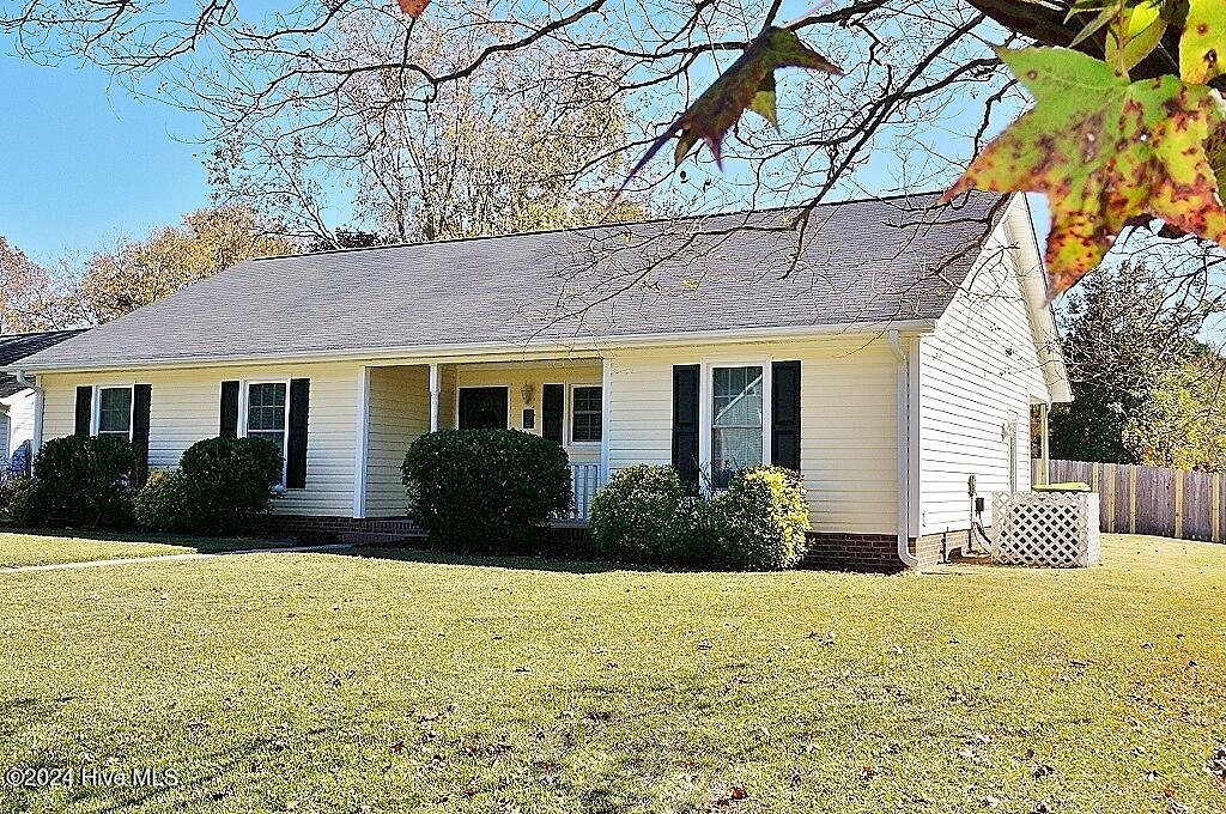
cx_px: 613
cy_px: 407
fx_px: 1224
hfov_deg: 53.2
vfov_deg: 36.8
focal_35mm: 36
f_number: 14
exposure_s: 1/160
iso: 320
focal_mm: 24
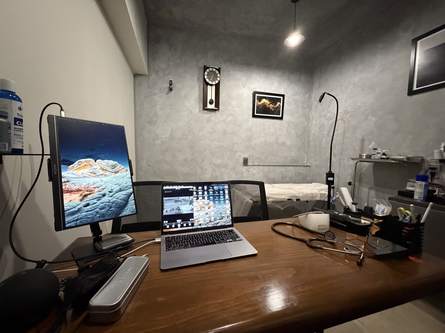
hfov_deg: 102.1
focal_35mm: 14
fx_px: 180
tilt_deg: -3.9
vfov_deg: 85.7
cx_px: 222
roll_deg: -0.4
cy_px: 166
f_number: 2.2
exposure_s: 1/54
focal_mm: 2.22
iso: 1250
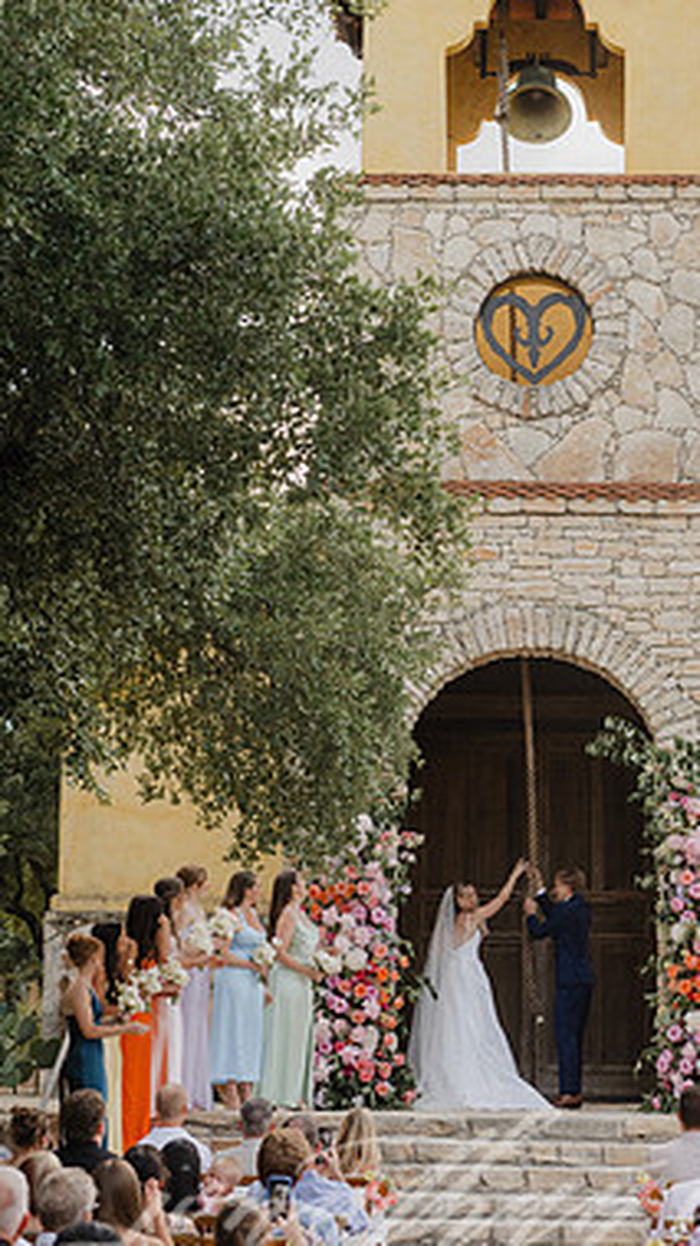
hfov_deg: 13.9
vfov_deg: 24.5
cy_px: 598
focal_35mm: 87
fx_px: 2873
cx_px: 463
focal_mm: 70
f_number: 4.5
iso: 320
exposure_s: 1/1000
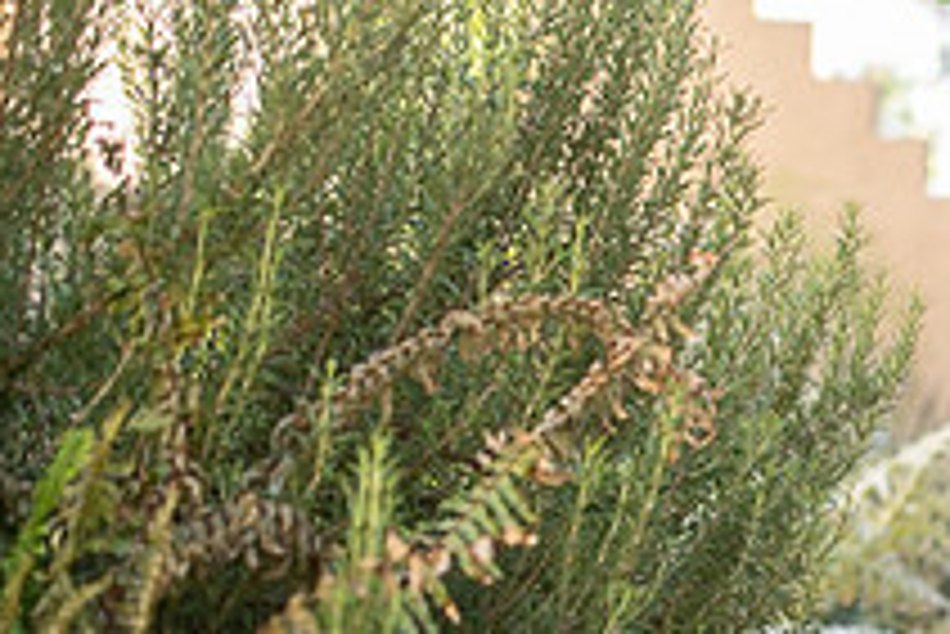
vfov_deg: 14.1
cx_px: 1153
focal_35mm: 96
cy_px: 603
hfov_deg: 19.9
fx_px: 2535
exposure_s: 1/3200
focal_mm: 35
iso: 400
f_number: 1.4
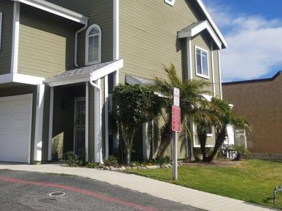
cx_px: 102
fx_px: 350
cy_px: 76
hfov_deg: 43.4
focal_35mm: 43
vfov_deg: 33.4
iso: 50
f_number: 1.7
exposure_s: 1/5000
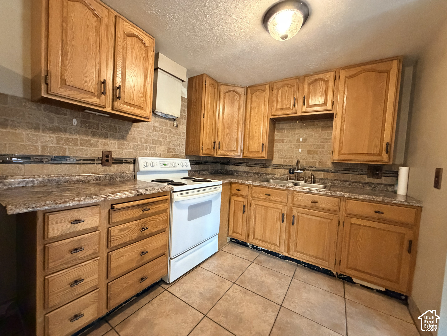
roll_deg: -2.5
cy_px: 168
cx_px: 224
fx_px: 181
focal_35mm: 14
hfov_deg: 102.1
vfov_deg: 85.7
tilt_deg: -3.0
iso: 1000
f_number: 2.2
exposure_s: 1/60
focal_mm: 2.22
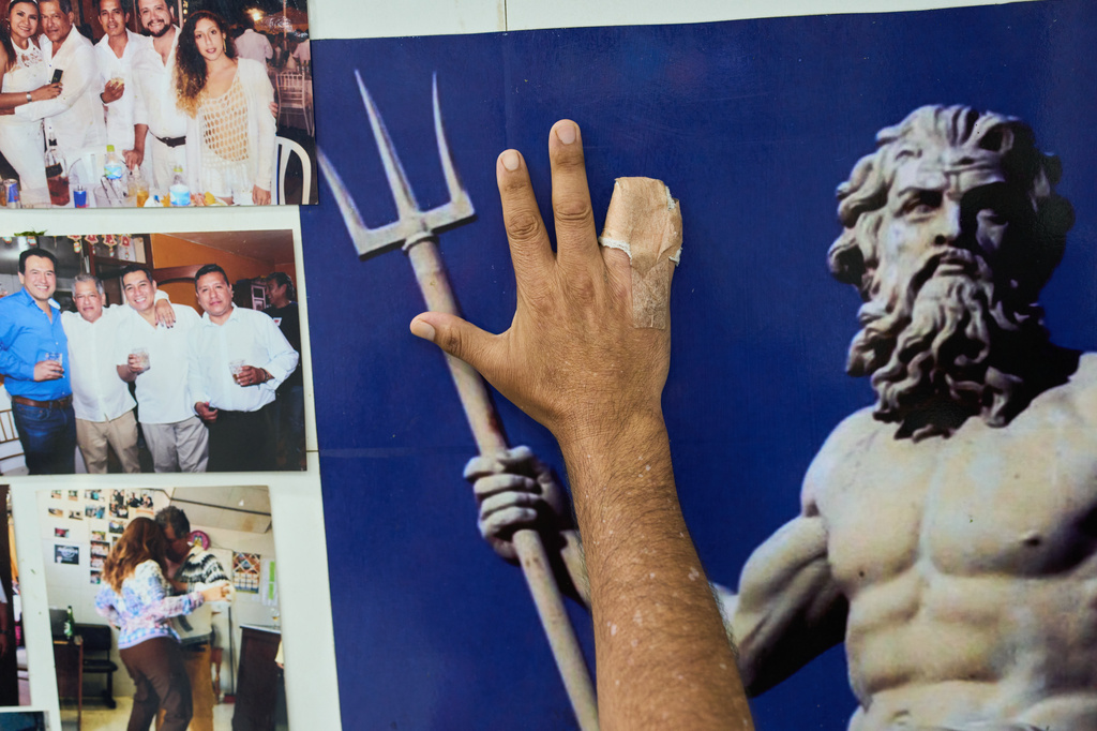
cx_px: 548
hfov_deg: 54.4
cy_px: 366
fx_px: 1066
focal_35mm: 35
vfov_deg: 37.8
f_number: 2.8
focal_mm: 35
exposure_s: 1/320
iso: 1000
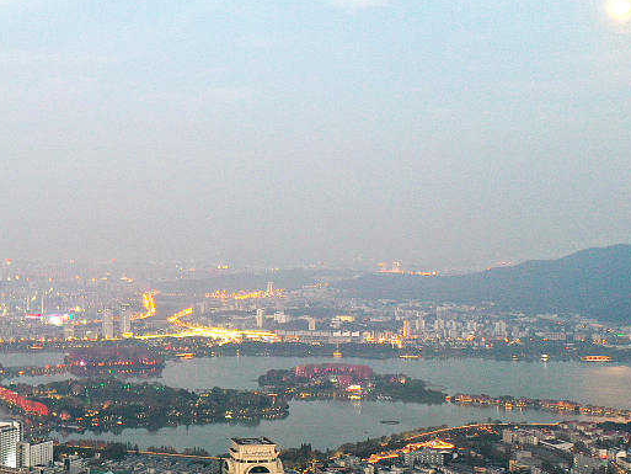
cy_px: 268
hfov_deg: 29.9
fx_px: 1149
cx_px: 117
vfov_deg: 23.3
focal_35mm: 63
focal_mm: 10.26
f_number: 2.8
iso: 100
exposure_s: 1/4
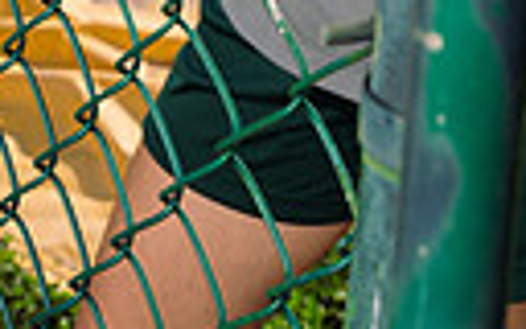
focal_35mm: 129
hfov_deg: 16.1
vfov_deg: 9.0
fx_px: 1849
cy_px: -489
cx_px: 132
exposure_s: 1/250
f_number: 5.6
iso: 50
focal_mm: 36
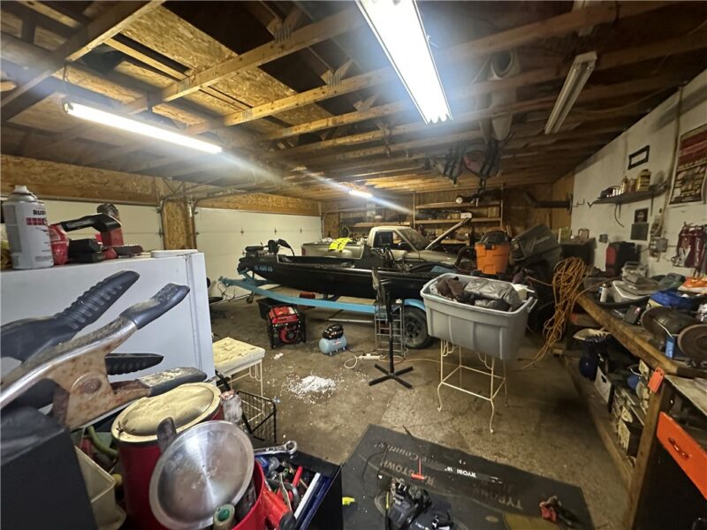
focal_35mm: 14
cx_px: 354
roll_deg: +1.2
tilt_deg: -7.5
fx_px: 286
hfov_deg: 102.1
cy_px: 265
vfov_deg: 85.7
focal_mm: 2.22
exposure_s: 1/40
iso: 800
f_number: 2.2
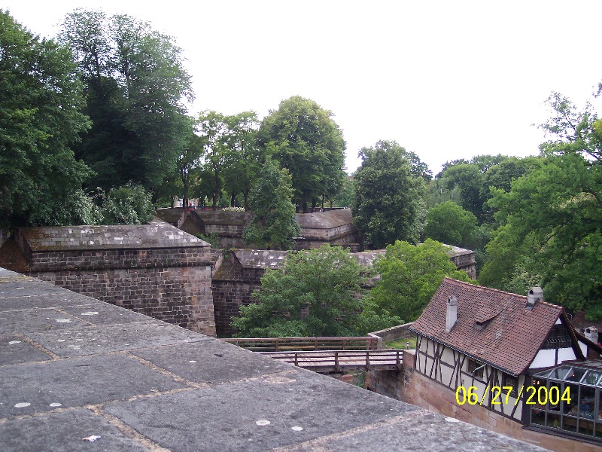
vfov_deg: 37.7
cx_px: 301
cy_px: 226
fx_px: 661
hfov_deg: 49.0
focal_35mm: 38
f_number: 2.8
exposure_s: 1/350
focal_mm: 8
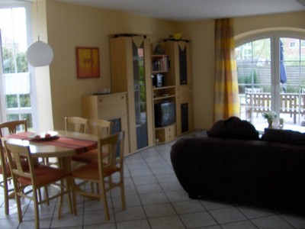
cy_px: 114
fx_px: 308
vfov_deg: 40.7
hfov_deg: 52.6
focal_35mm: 35
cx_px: 152
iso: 200
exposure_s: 1/80.6
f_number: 2.6
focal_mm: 5.8
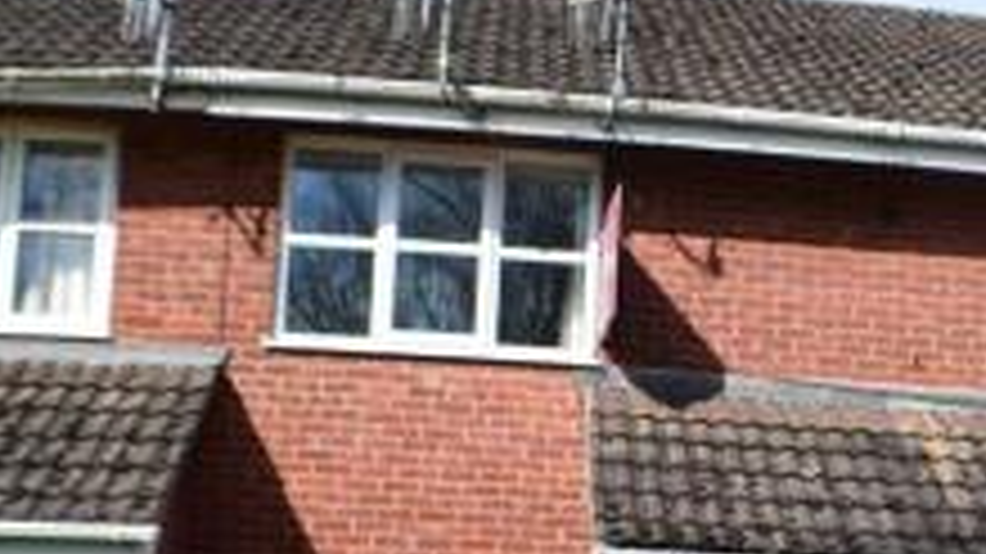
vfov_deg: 12.8
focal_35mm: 92
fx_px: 2408
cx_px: 914
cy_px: 646
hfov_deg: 22.5
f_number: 11
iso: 360
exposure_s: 1/500
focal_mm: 27
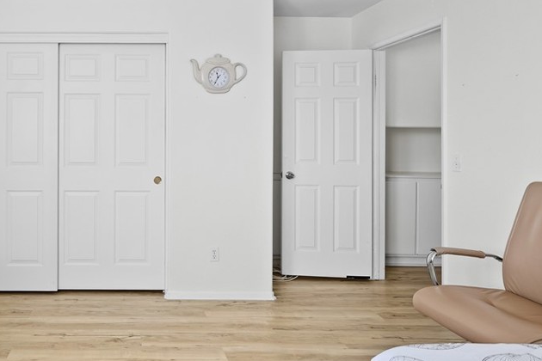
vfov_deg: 48.9
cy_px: 128
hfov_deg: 64.2
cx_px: 120
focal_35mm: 26
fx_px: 391
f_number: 4
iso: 200
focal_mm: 16
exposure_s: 1/15
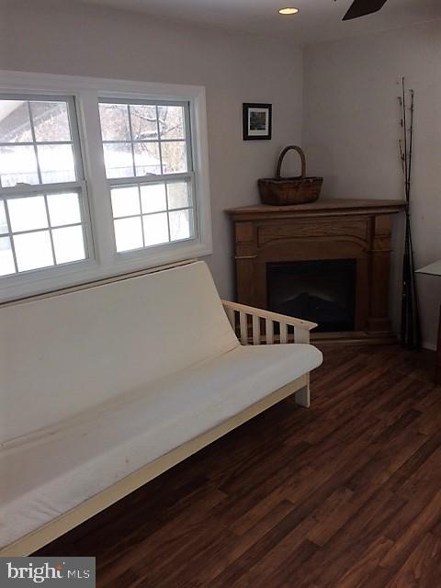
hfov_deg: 48.2
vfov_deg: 61.7
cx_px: 220
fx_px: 493
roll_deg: +1.5
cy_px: 294
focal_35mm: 29
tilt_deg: -16.9
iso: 40
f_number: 2.2
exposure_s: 1/120
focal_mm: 4.15
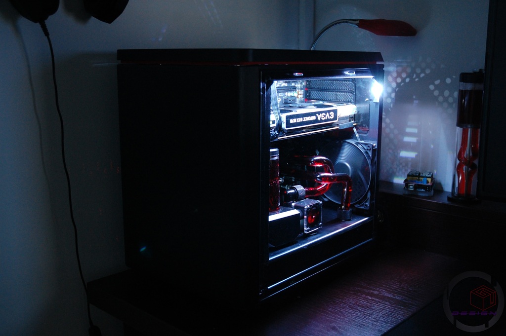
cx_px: 253
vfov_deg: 33.0
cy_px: 168
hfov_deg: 48.0
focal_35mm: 40
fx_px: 569
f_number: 3.8
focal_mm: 27
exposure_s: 2
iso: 800
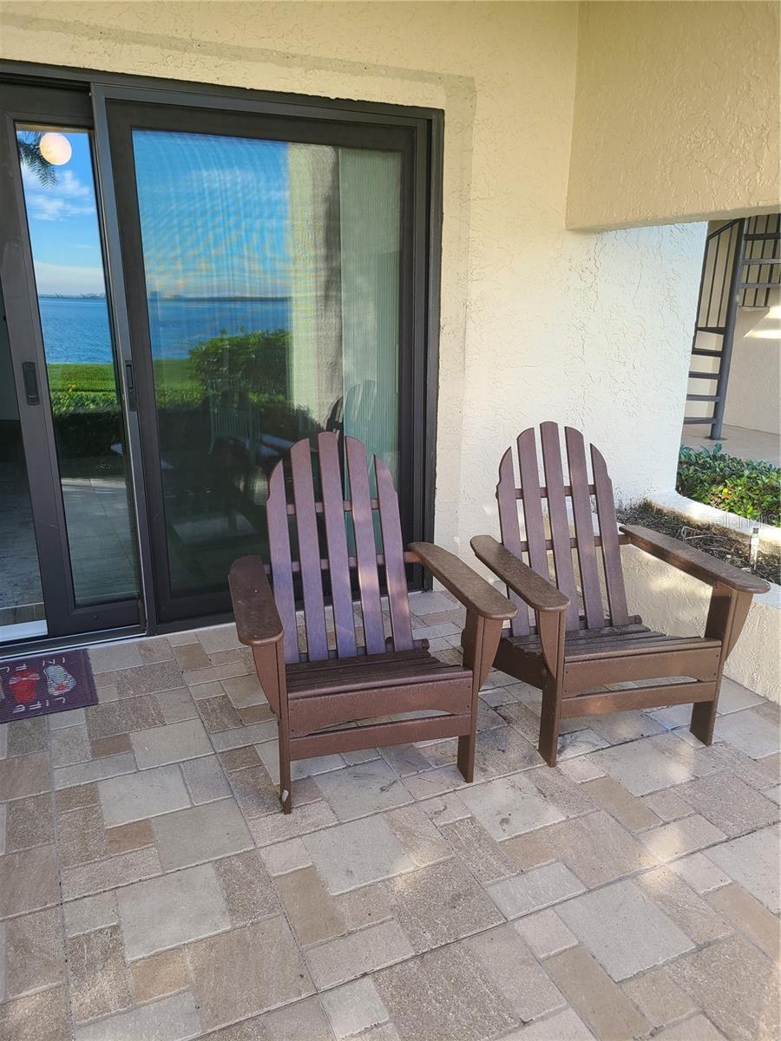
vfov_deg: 67.3
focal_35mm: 26
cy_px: 520
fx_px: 782
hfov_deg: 53.1
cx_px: 390
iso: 40
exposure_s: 1/187
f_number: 1.8
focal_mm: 5.4
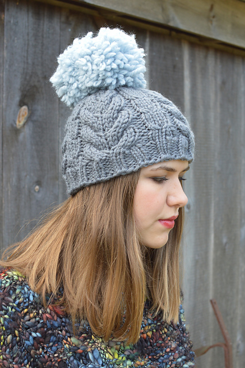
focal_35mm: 52
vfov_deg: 37.9
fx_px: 536
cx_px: 122
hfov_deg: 25.7
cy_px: 184
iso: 400
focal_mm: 35
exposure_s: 1/125
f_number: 5.6
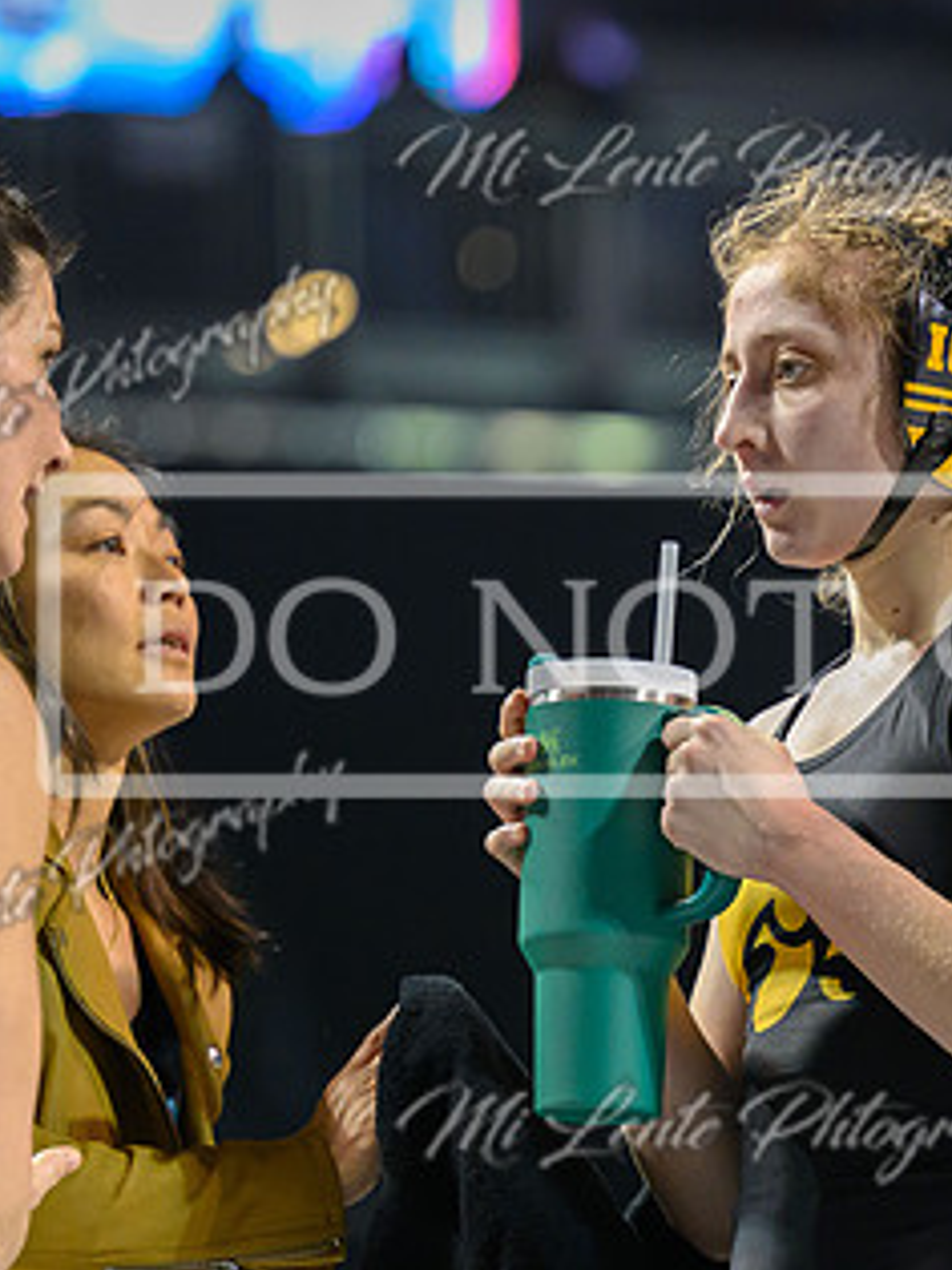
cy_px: 690
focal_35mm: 273
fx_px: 10017
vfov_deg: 7.3
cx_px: 904
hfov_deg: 5.4
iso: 5000
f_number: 2.8
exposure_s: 1/800
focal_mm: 135
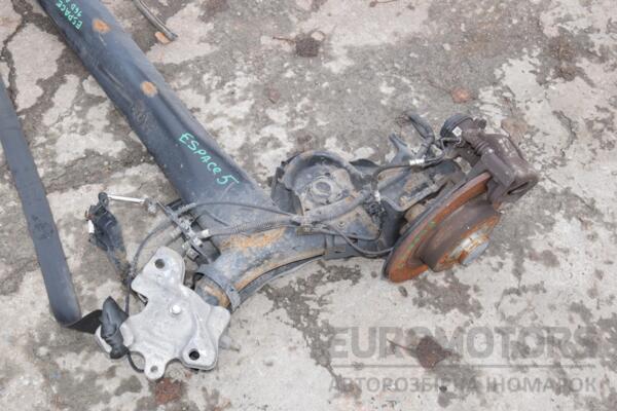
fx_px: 720
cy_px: 206
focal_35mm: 42
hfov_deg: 46.4
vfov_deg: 31.9
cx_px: 308
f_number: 9
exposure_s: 1/200
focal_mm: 28
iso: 800
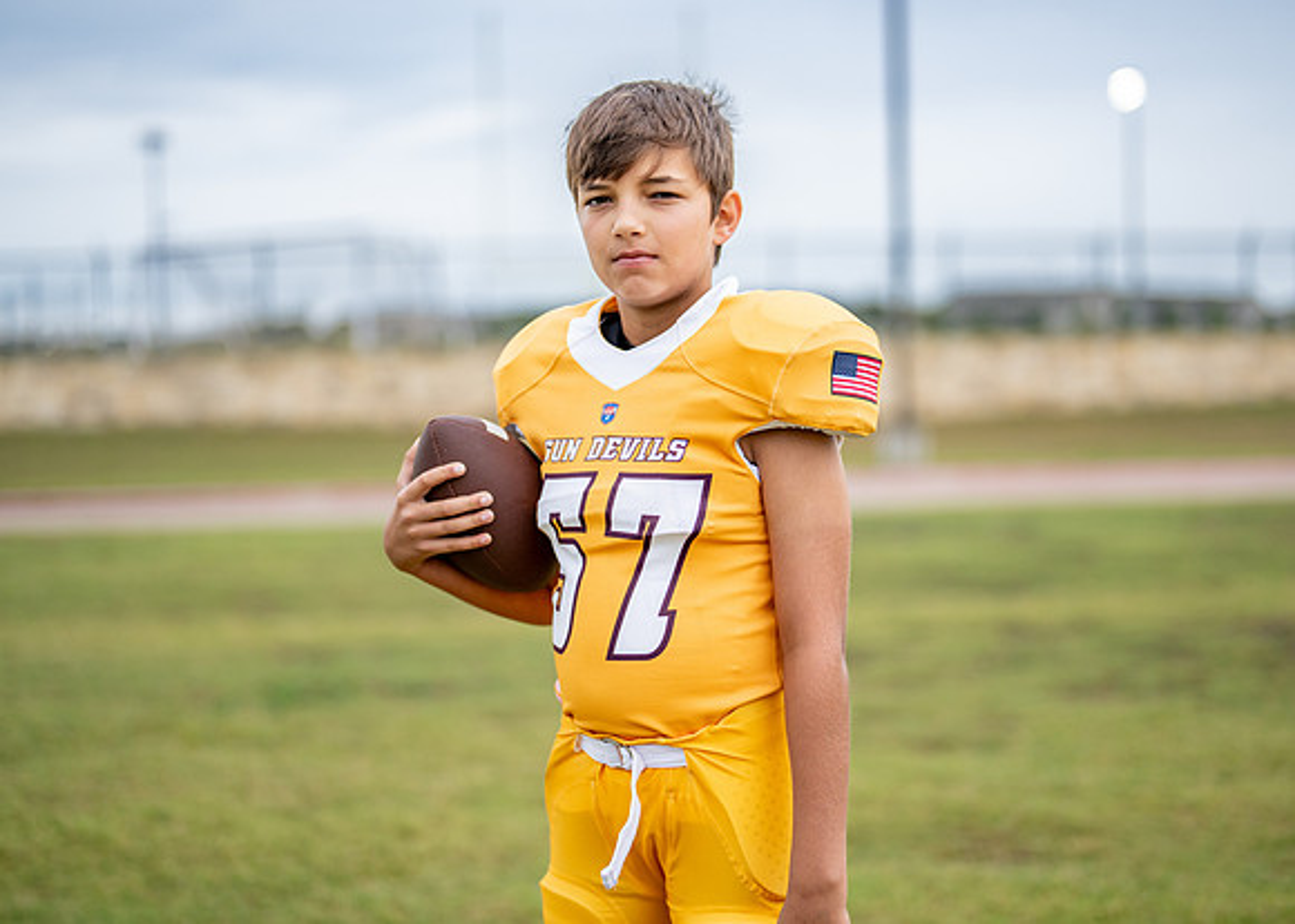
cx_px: 682
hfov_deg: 34.2
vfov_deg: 24.8
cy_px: 438
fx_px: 2101
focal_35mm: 57
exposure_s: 1/1250
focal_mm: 50
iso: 320
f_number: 1.2
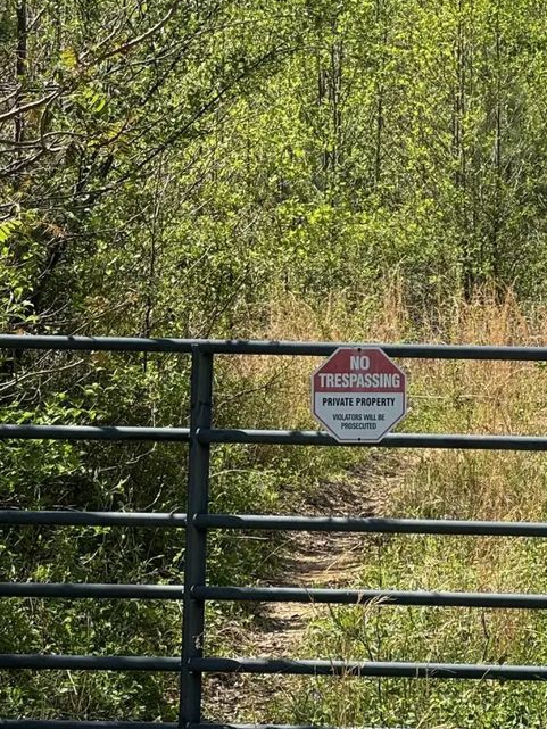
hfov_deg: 9.1
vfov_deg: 12.0
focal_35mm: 164
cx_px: 346
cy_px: 69
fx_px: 3454
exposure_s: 1/497
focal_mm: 9
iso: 25
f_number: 2.8
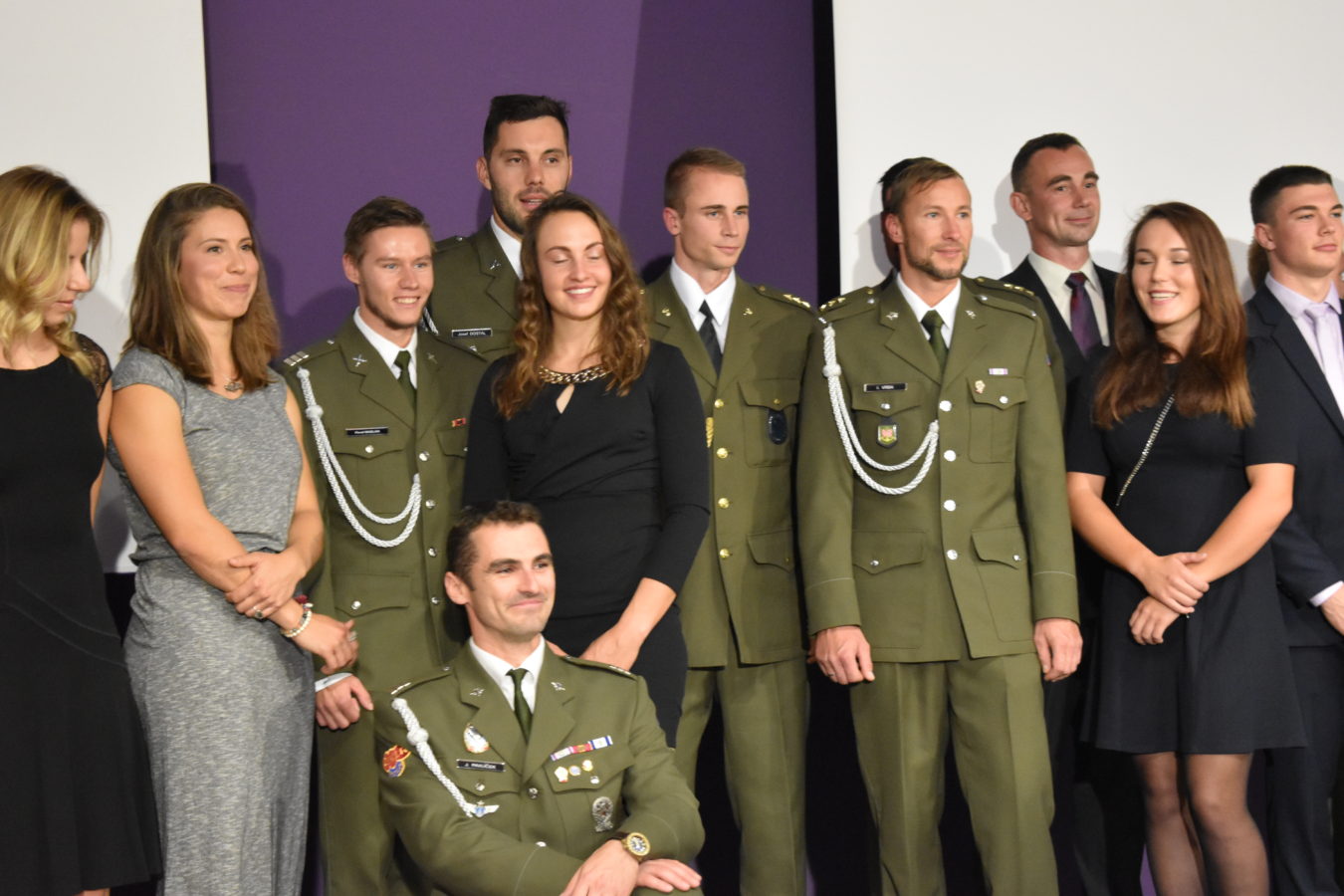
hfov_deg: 24.6
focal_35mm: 82
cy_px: 448
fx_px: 3080
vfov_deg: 16.6
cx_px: 672
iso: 4000
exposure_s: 1/60
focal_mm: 55
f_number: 5.6
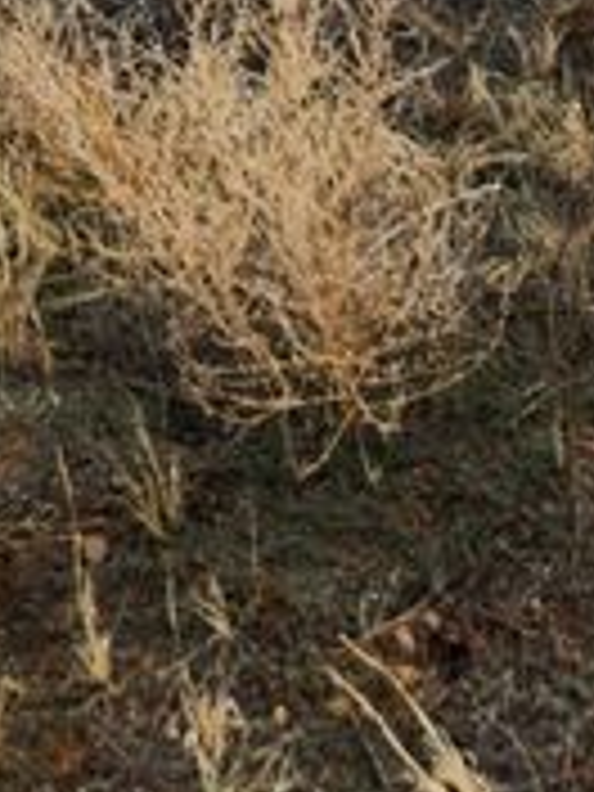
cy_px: -560
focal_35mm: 87
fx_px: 1991
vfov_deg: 18.5
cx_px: -45
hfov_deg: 16.5
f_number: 1.8
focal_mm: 5.4
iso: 20
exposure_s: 1/2497
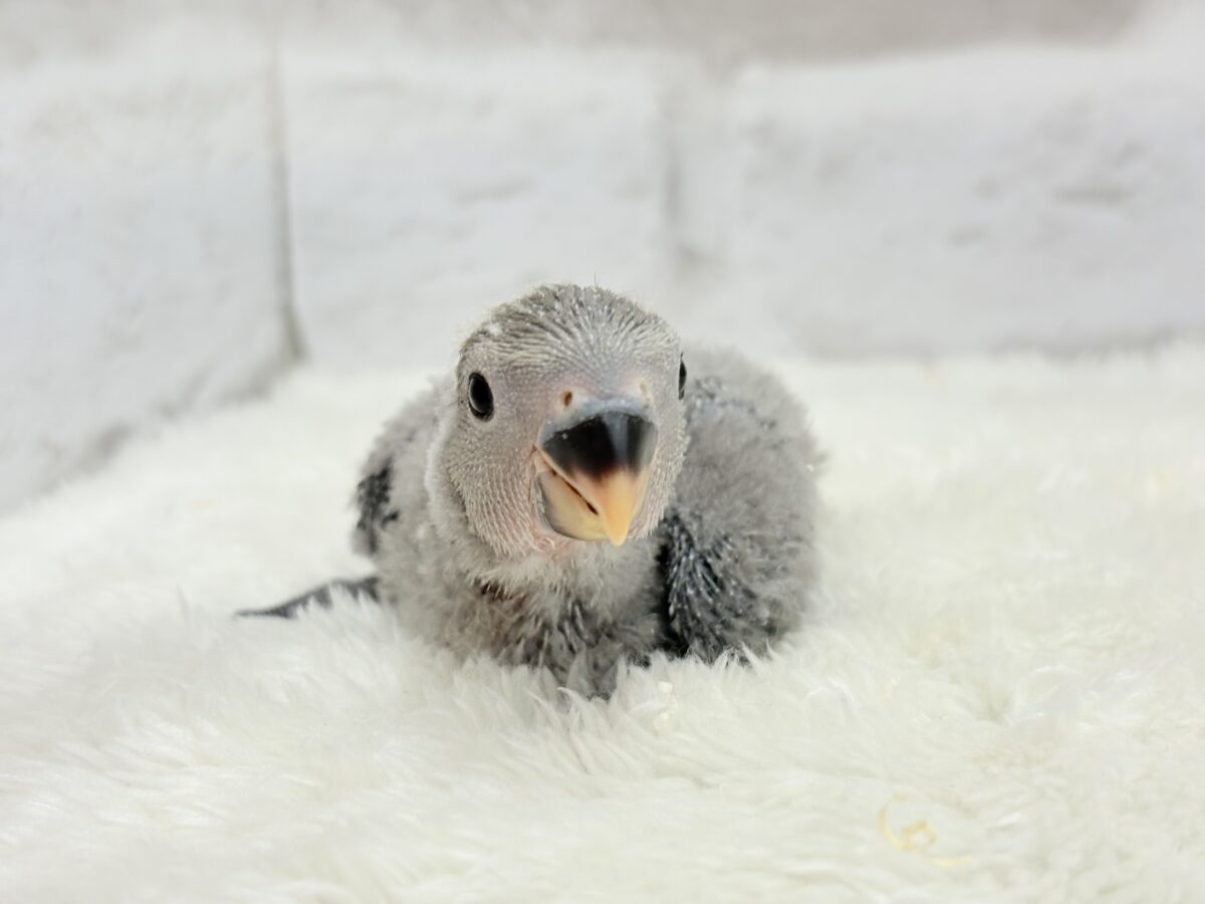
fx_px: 1810
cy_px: 452
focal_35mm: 52
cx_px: 602
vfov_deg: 28.0
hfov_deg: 36.8
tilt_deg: -11.2
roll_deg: +2.6
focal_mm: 5.96
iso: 64
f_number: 1.6
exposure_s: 1/100
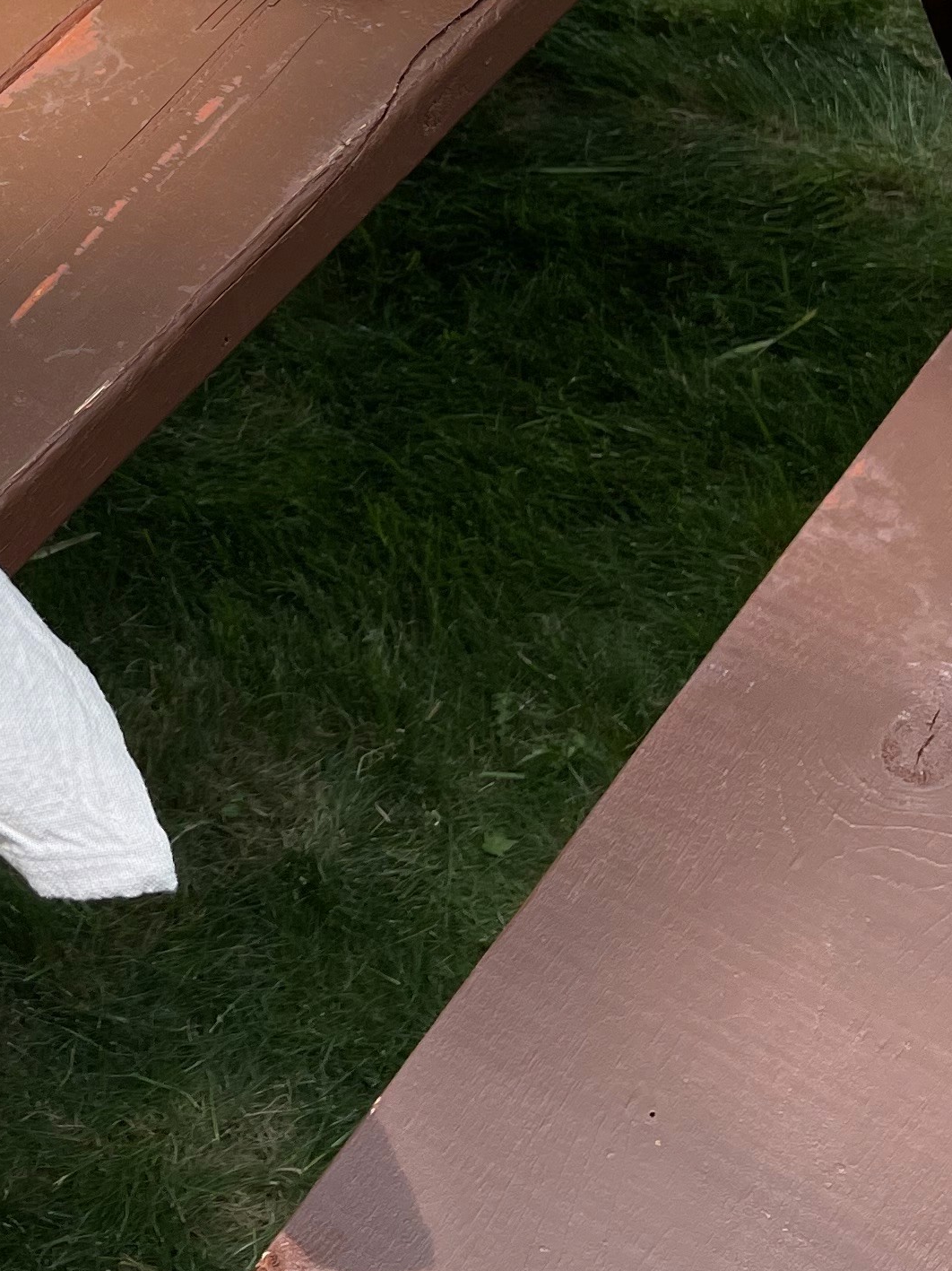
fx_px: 2715
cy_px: 201
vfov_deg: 25.7
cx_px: -41
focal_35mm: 74
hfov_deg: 19.2
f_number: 1.6
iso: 32
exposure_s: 1/945
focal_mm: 5.1
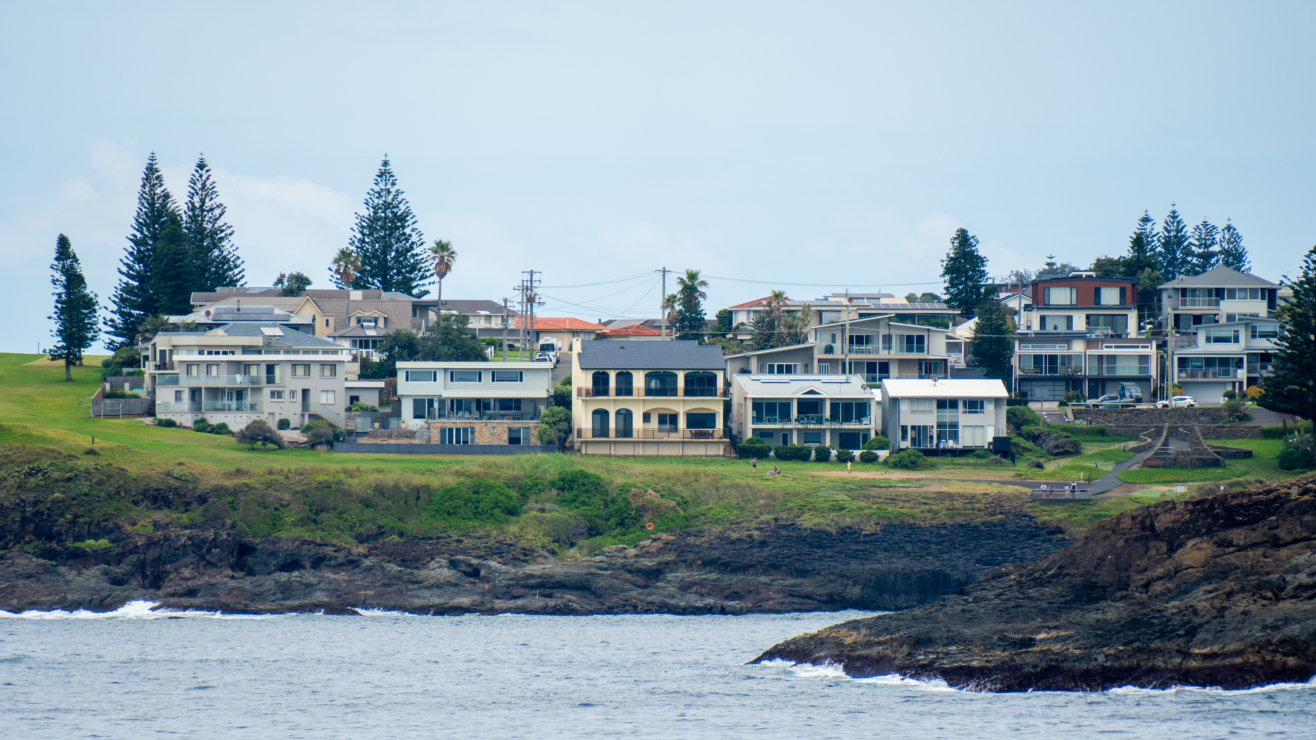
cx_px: 657
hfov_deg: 4.6
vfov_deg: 2.6
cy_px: 392
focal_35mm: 472
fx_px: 16471
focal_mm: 300
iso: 160
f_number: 6.3
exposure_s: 1/500
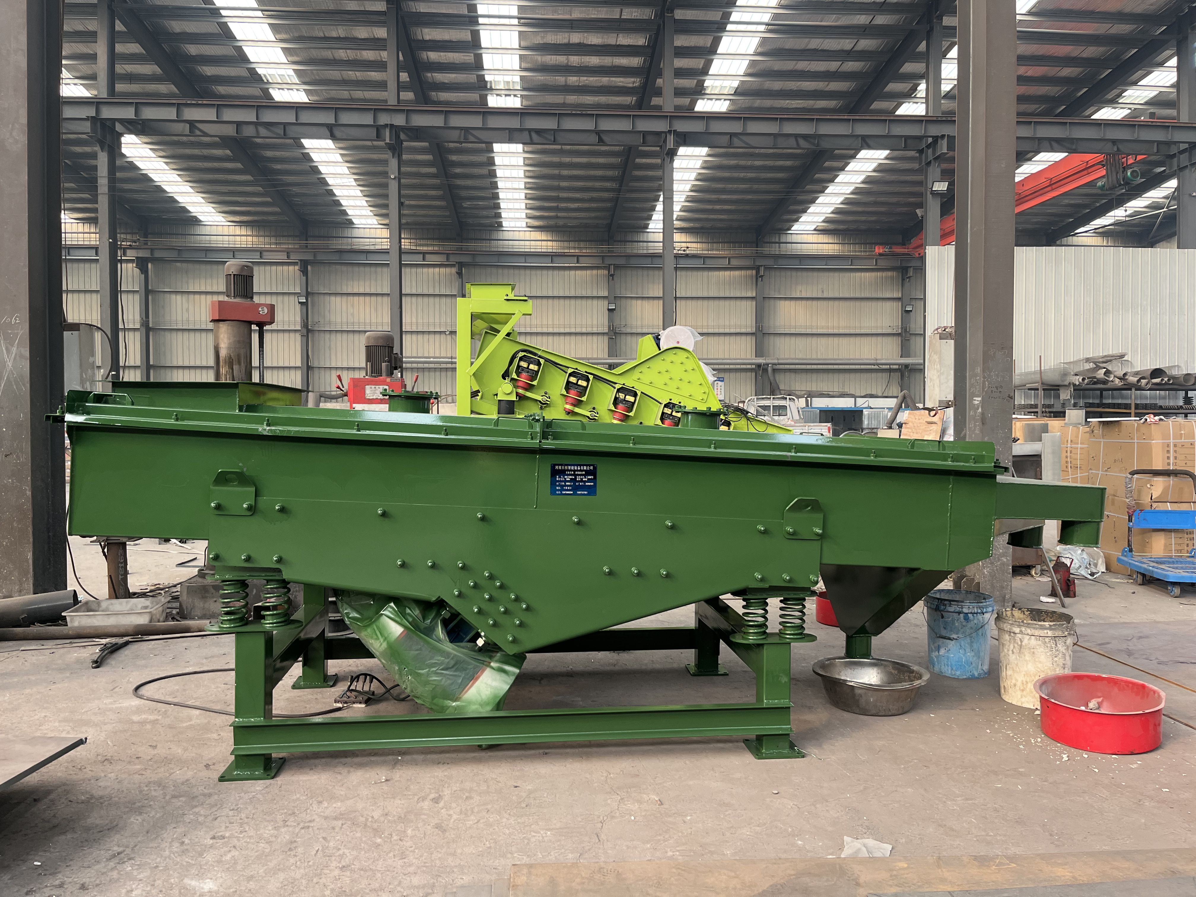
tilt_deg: -2.7
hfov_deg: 67.3
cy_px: 448
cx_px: 598
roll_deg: +0.9
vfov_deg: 53.1
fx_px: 898
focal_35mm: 26
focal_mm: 5.1
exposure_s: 1/121
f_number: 1.6
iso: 100
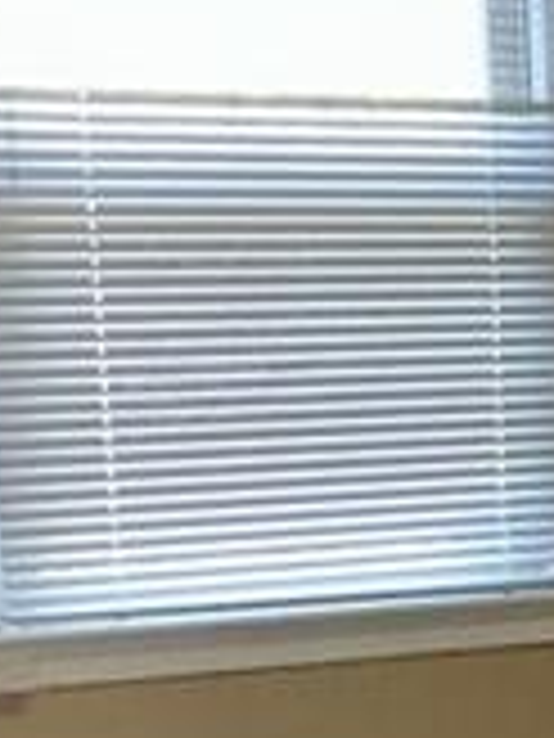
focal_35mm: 136
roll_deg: +0.0
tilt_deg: -15.5
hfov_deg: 10.5
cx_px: 865
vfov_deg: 14.0
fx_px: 2902
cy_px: 950
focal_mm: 4.15
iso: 40
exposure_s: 1/30
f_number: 2.2
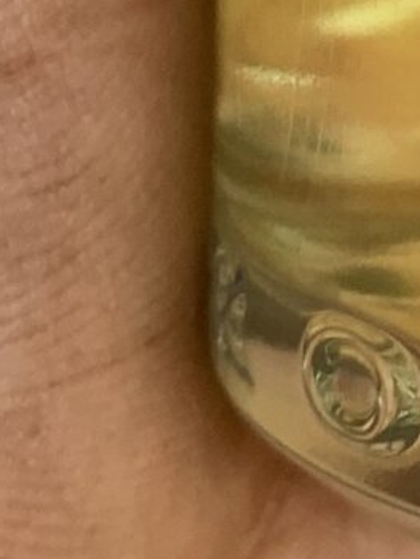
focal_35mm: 190
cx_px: 939
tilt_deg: -40.7
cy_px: -586
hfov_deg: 7.4
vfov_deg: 9.6
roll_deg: -0.7
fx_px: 3070
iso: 100
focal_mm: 4.25
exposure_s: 1/60
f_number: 1.8
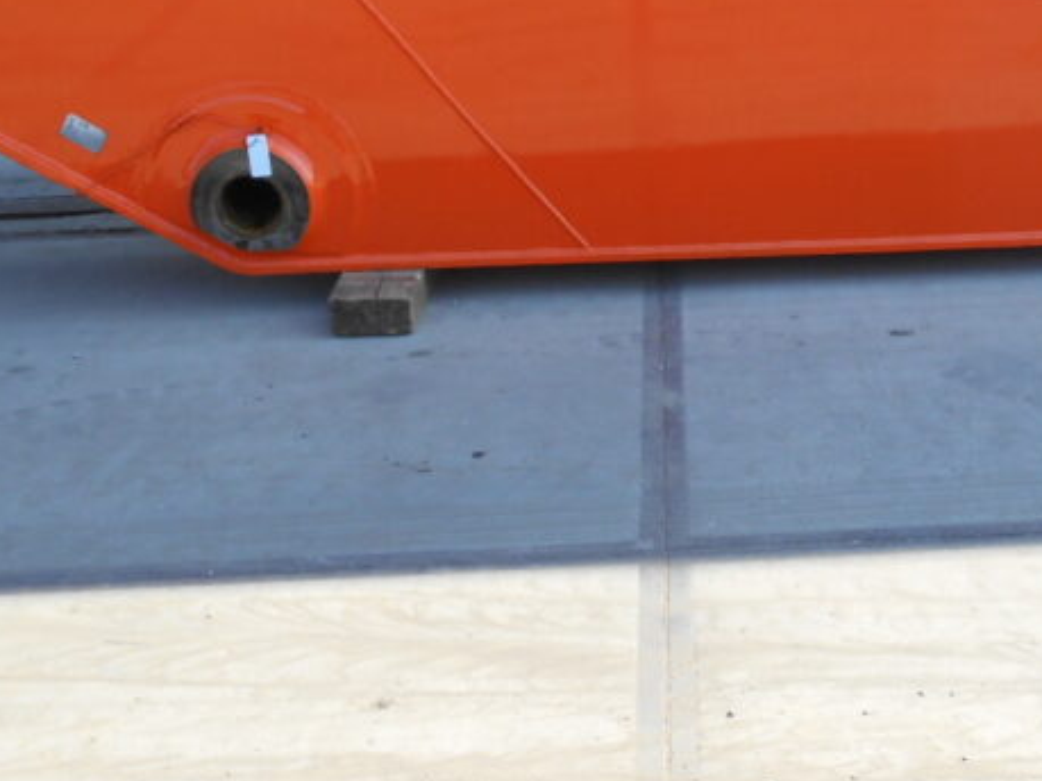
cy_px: 225
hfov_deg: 32.6
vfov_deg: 25.0
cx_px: 781
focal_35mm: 58
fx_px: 1745
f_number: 3.4
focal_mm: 4.7
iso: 80
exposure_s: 1/250
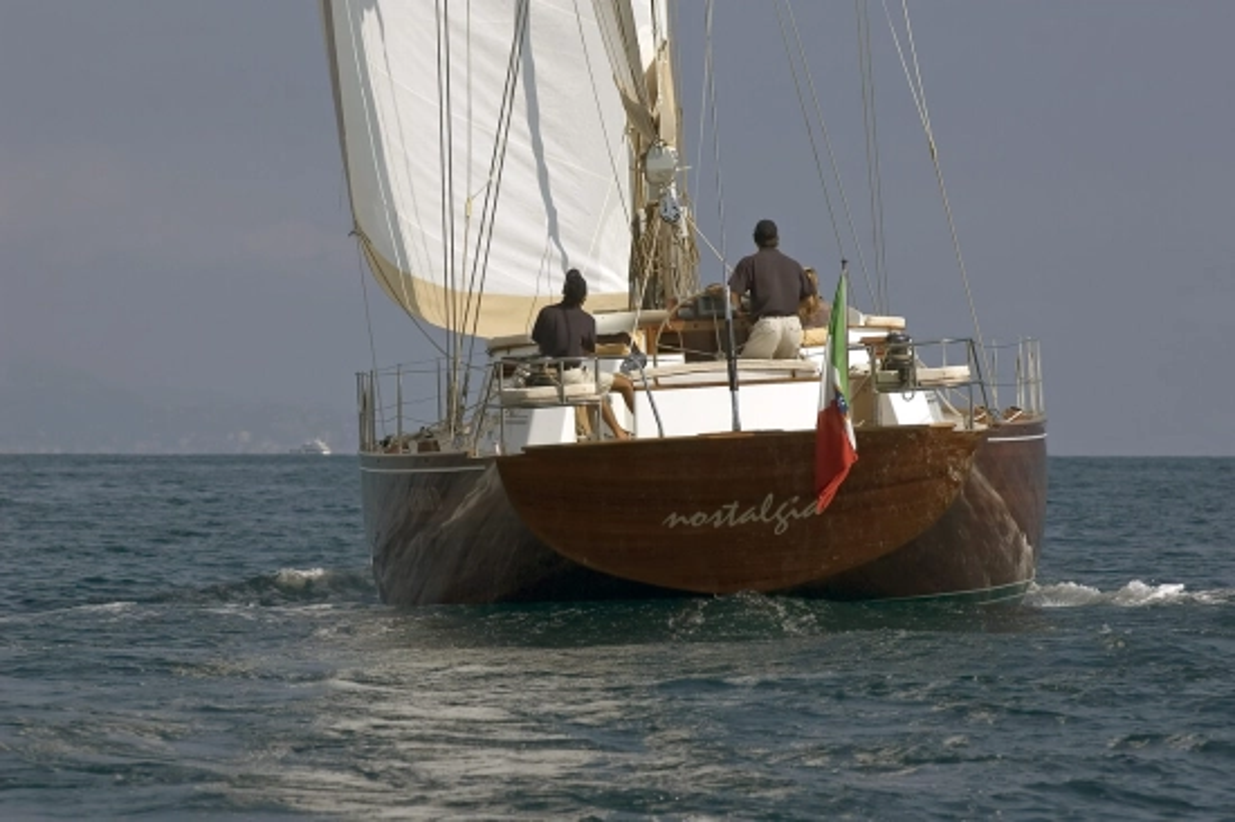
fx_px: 7971
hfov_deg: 8.9
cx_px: 618
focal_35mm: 232
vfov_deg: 5.9
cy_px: 411
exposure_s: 1/1000
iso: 200
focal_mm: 155
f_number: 8
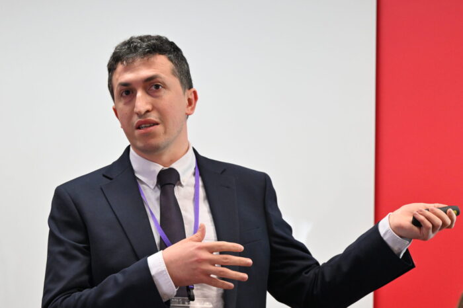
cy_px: 154
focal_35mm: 126
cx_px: 232
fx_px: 1620
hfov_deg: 16.3
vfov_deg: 10.9
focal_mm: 84
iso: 2000
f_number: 2.8
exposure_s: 1/200
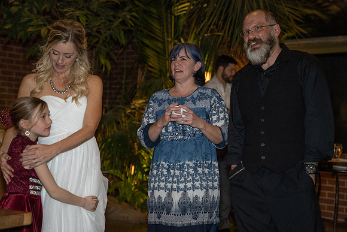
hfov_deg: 31.9
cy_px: 116
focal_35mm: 63
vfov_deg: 21.6
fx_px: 607
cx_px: 174
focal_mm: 63
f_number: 2.8
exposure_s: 1/250
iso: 2500
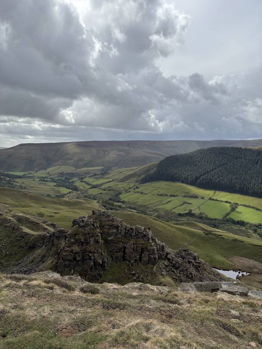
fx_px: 262
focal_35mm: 26
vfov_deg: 67.3
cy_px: 174
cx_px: 131
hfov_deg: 53.1
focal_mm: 5.96
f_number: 1.6
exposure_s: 1/3937
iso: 50
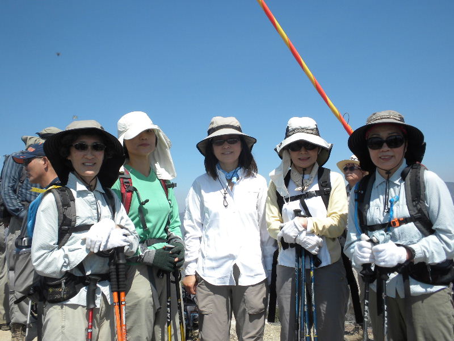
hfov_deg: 50.1
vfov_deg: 38.7
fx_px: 485
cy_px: 170
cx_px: 227
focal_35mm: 37
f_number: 10
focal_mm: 6.6
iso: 64
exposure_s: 1/113
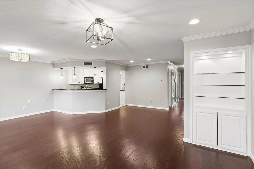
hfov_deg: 95.0
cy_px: 84
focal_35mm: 16
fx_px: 116
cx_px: 127
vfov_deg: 72.1
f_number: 9
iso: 640
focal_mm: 11
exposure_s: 1/1.25
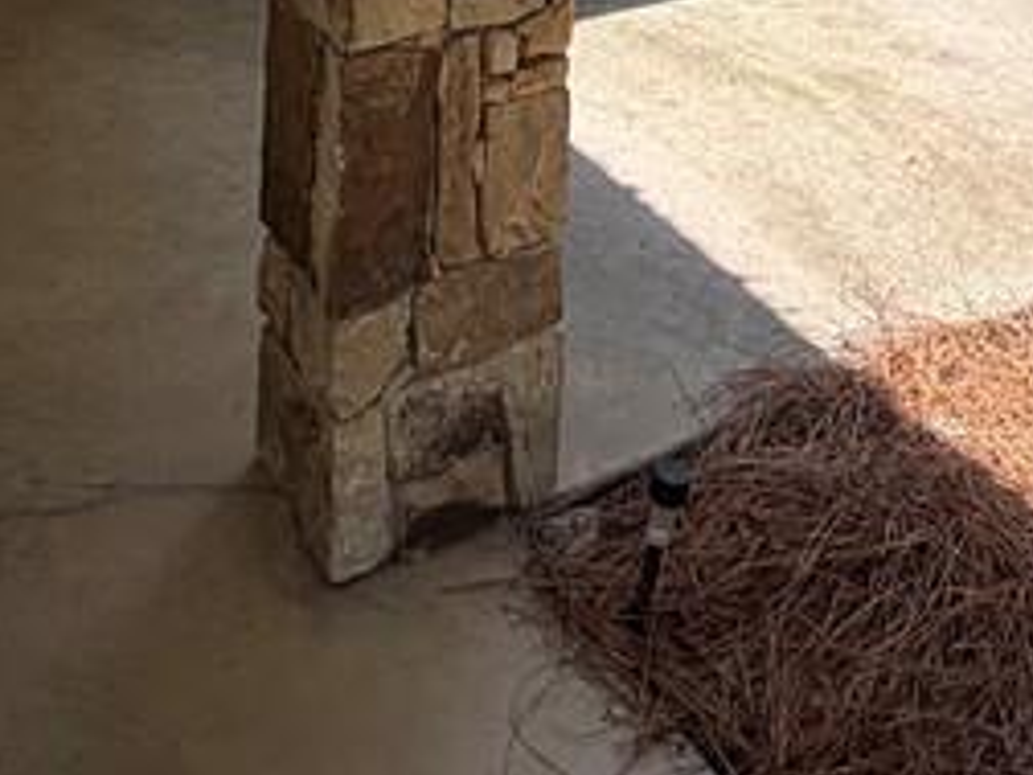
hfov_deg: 32.8
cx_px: 836
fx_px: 1701
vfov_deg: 19.5
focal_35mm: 57
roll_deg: -1.5
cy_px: -599
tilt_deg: -0.4
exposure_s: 1/271
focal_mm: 2.22
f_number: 2.2
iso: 50
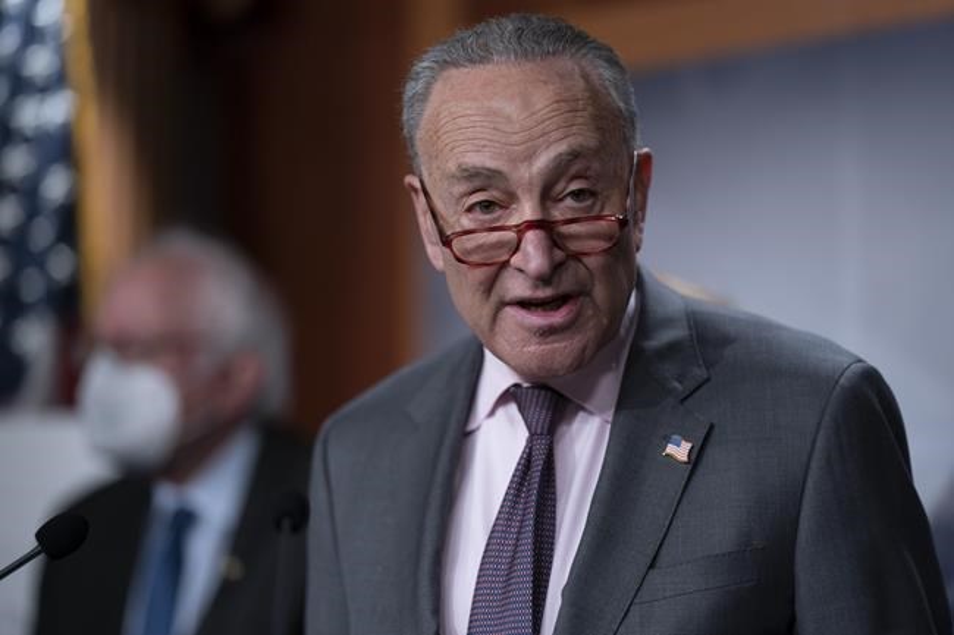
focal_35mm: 135
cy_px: 318
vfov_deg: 10.2
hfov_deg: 15.2
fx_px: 3576
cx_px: 477
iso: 500
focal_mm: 135
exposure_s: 1/400
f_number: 1.8
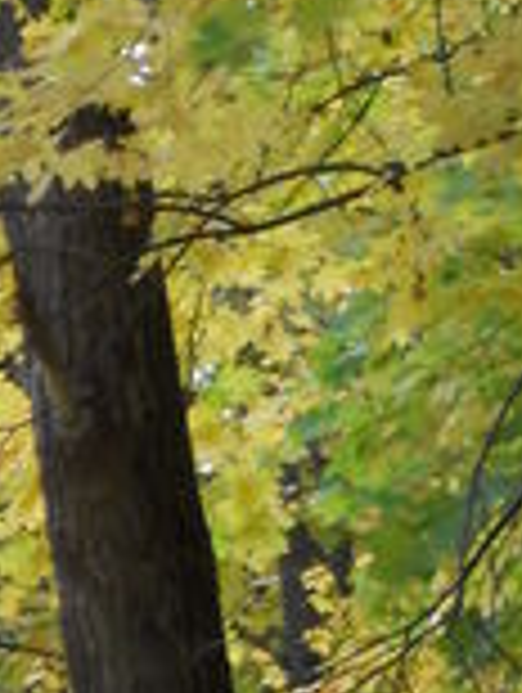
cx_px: 866
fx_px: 7599
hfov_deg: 3.9
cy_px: 657
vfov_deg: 5.2
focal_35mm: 379
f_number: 5.3
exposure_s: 1/30
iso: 200
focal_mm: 11.7
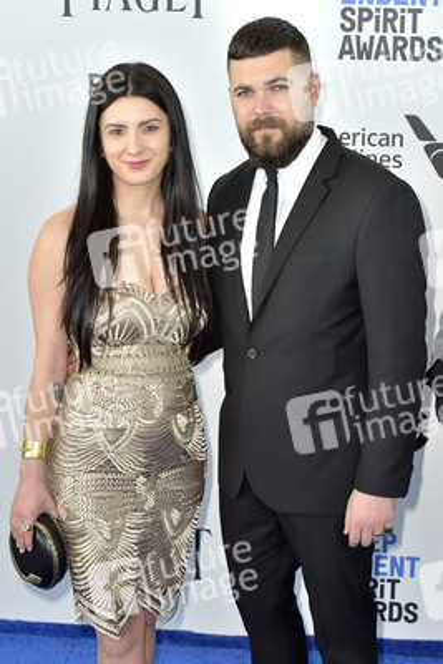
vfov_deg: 28.8
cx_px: 222
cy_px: 332
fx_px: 1291
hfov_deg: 19.5
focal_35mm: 70
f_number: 6.3
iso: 500
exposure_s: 1/320
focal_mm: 70
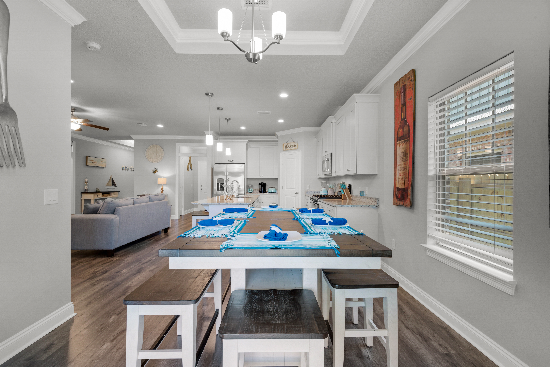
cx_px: 275
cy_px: 184
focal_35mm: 16
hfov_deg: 96.7
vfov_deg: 73.8
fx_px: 245
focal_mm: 16
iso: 200
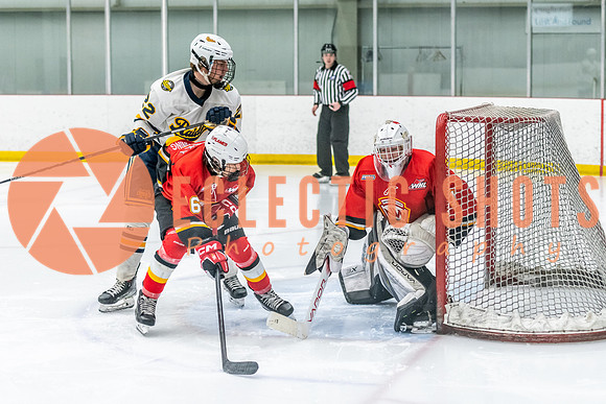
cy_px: 178
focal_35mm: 94
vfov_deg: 14.5
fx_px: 1590
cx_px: 343
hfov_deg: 21.6
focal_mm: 70
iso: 3200
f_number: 2.8
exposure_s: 1/800
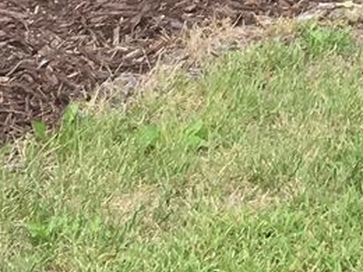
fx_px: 2359
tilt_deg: +0.4
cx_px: 503
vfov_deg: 6.2
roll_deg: -0.5
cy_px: -494
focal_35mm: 225
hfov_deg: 8.6
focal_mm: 4.15
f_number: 2.2
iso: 25
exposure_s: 1/538
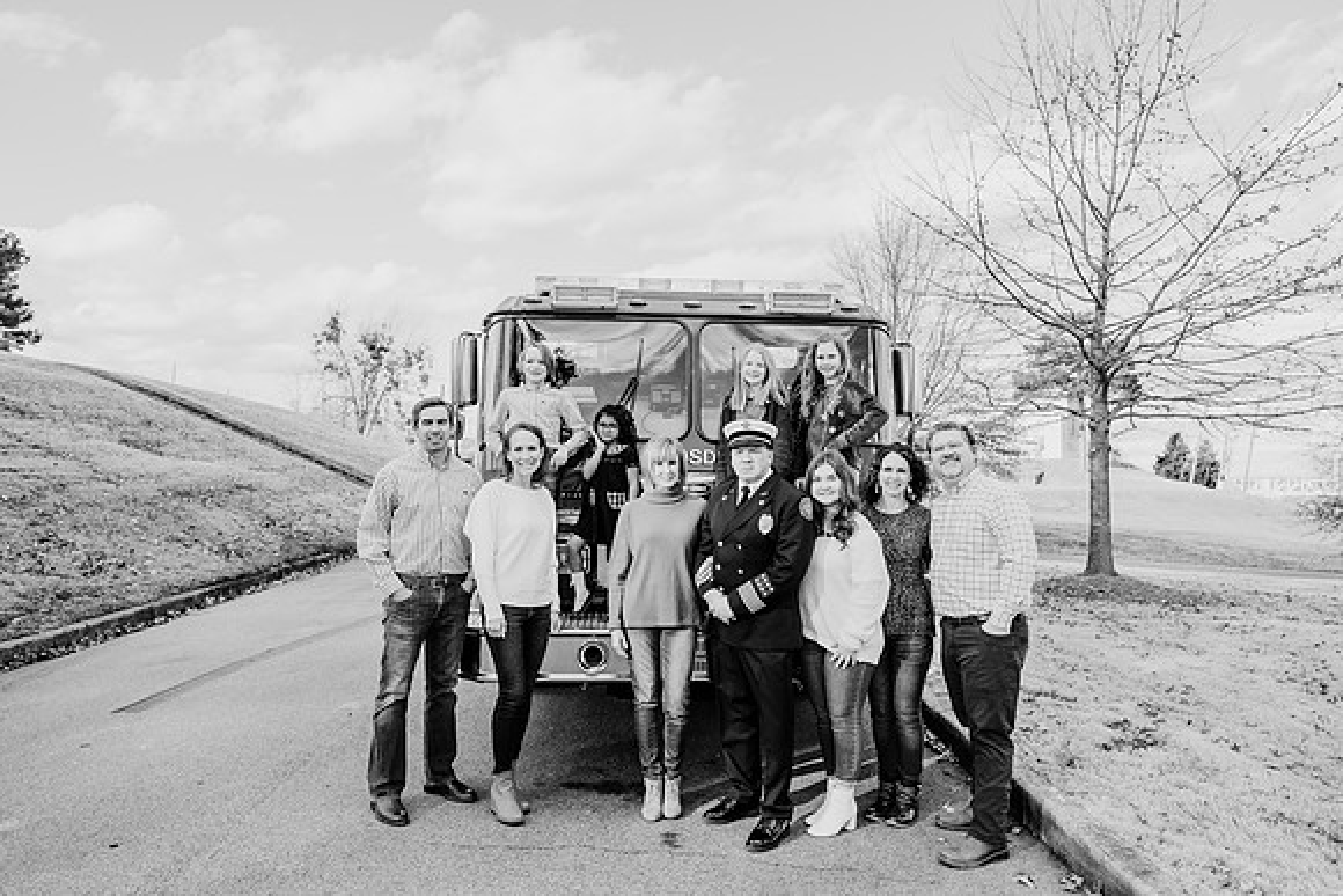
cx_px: 672
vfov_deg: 53.2
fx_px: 896
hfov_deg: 73.7
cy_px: 448
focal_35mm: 24
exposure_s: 1/400
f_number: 3.5
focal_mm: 24
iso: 100
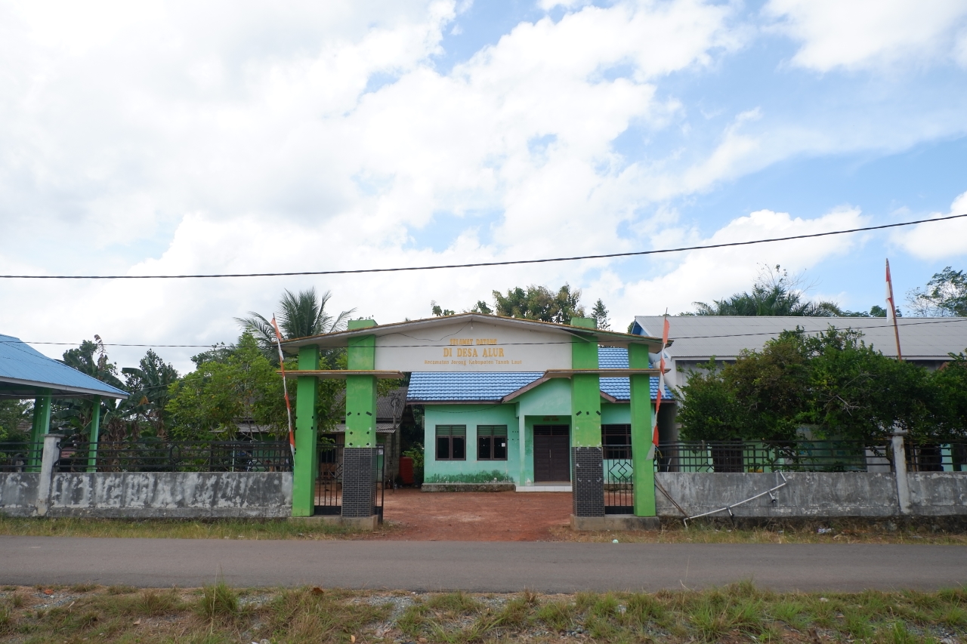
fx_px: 645
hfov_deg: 73.8
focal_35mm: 24
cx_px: 484
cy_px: 322
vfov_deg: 53.1
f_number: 6.4
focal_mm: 16
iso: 200
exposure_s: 1/320
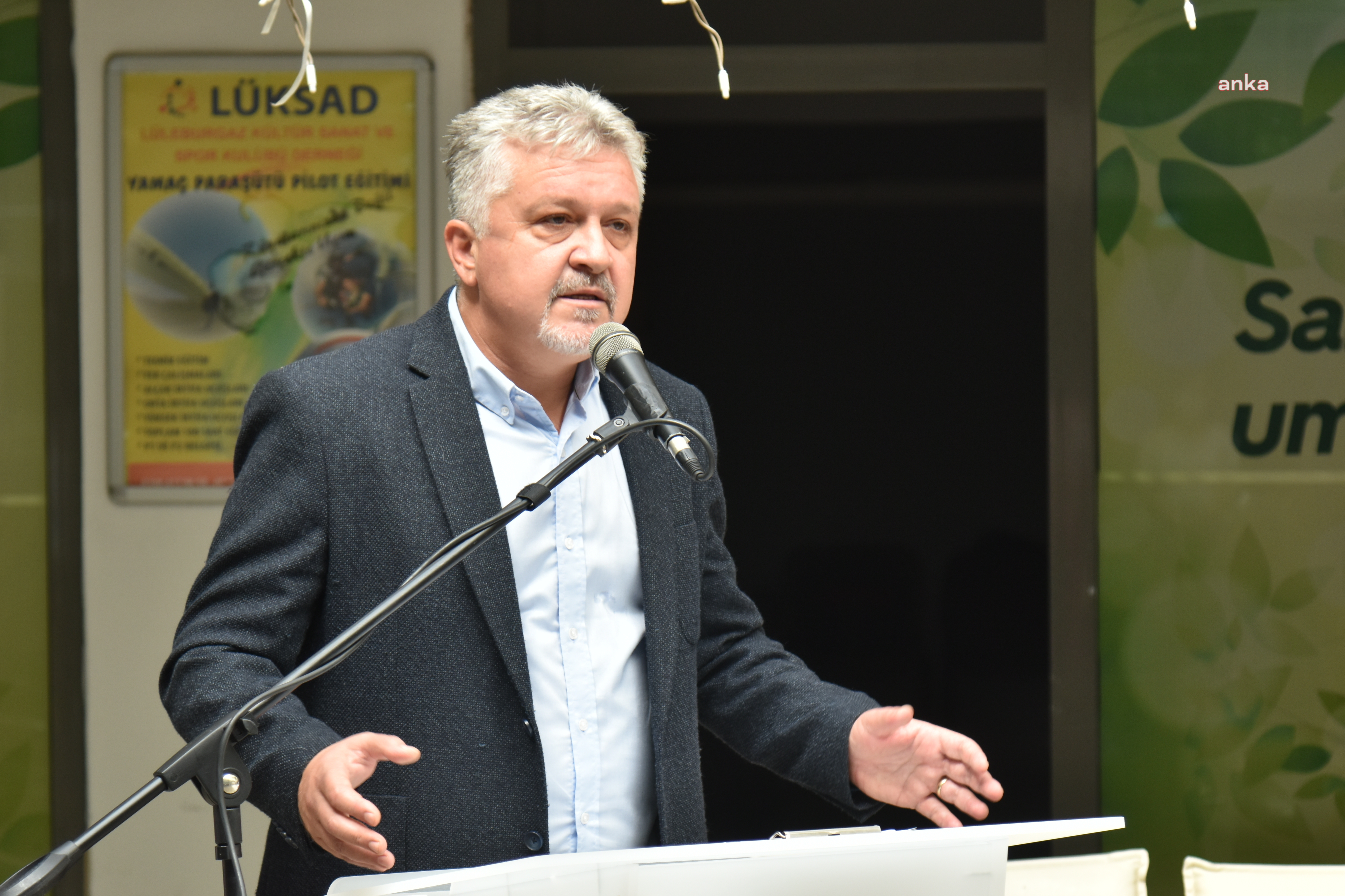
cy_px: 448
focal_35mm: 123
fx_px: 4595
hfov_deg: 16.7
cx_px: 672
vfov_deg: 11.1
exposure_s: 1/160
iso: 400
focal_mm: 82
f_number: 4
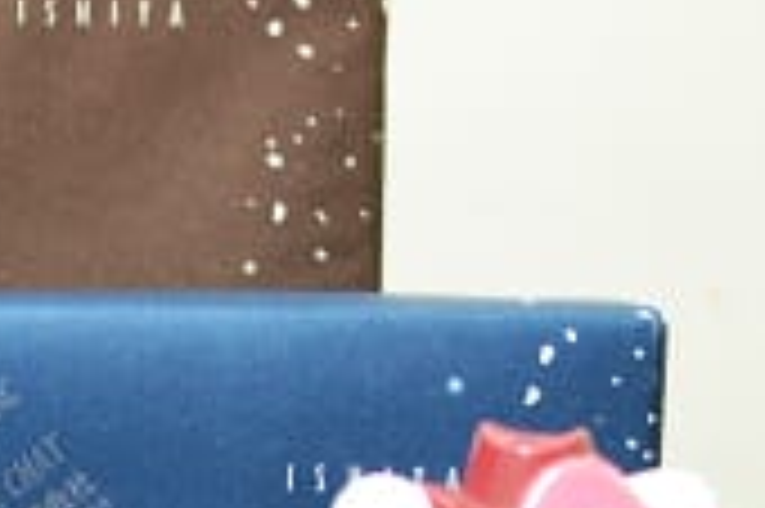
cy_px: 261
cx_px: -659
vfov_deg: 7.0
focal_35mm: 196
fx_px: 4158
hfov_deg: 9.9
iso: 1250
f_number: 2.8
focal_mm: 35
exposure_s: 1/30
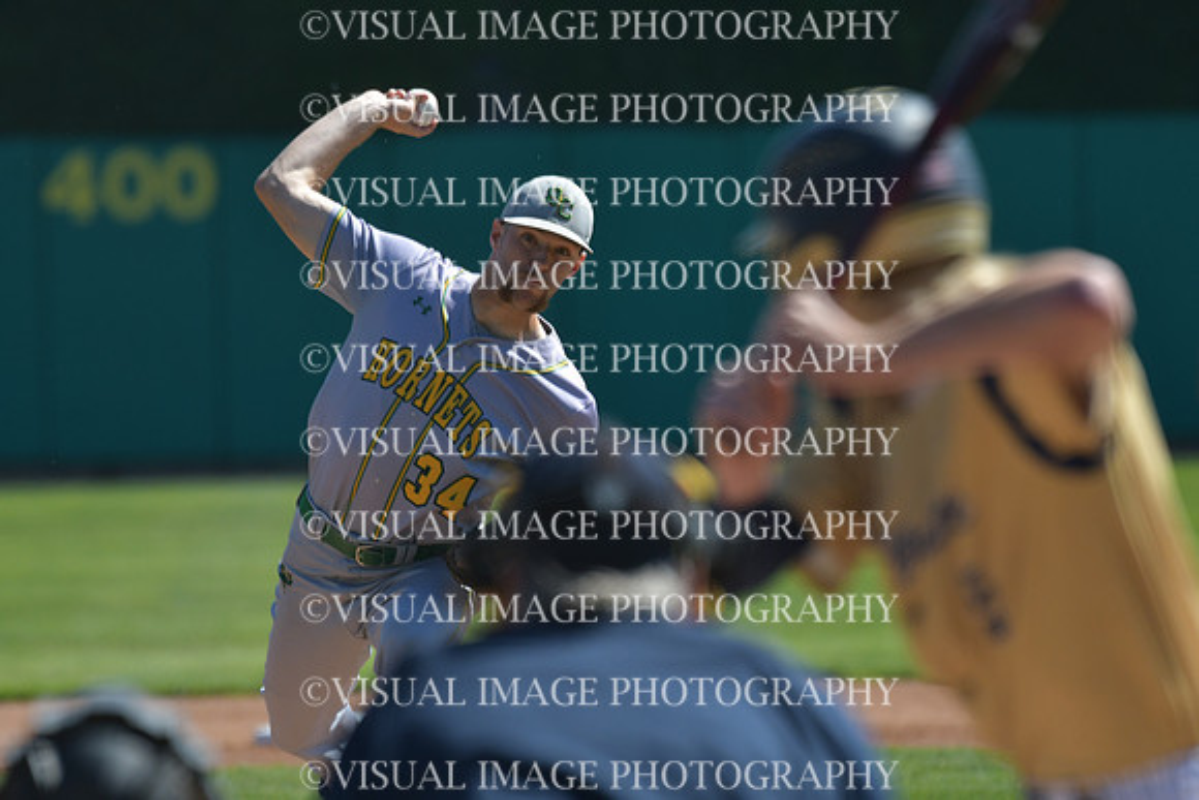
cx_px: 600
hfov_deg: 3.5
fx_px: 19487
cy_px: 400
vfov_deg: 2.4
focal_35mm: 585
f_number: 5.6
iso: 640
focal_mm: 390
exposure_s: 1/2500
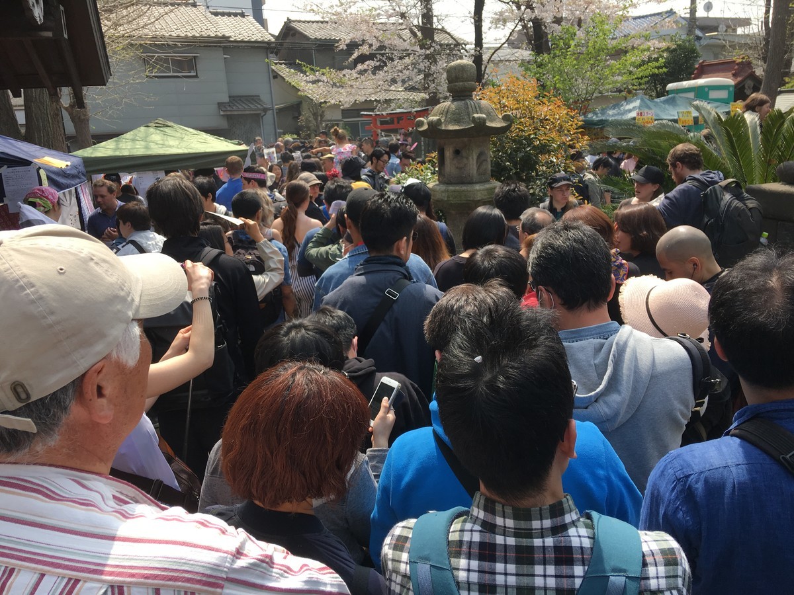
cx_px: 397
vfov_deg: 48.2
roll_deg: +3.8
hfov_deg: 61.7
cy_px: 298
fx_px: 665
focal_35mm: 29
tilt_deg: -15.5
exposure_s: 1/725
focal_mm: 4.15
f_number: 2.2
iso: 25
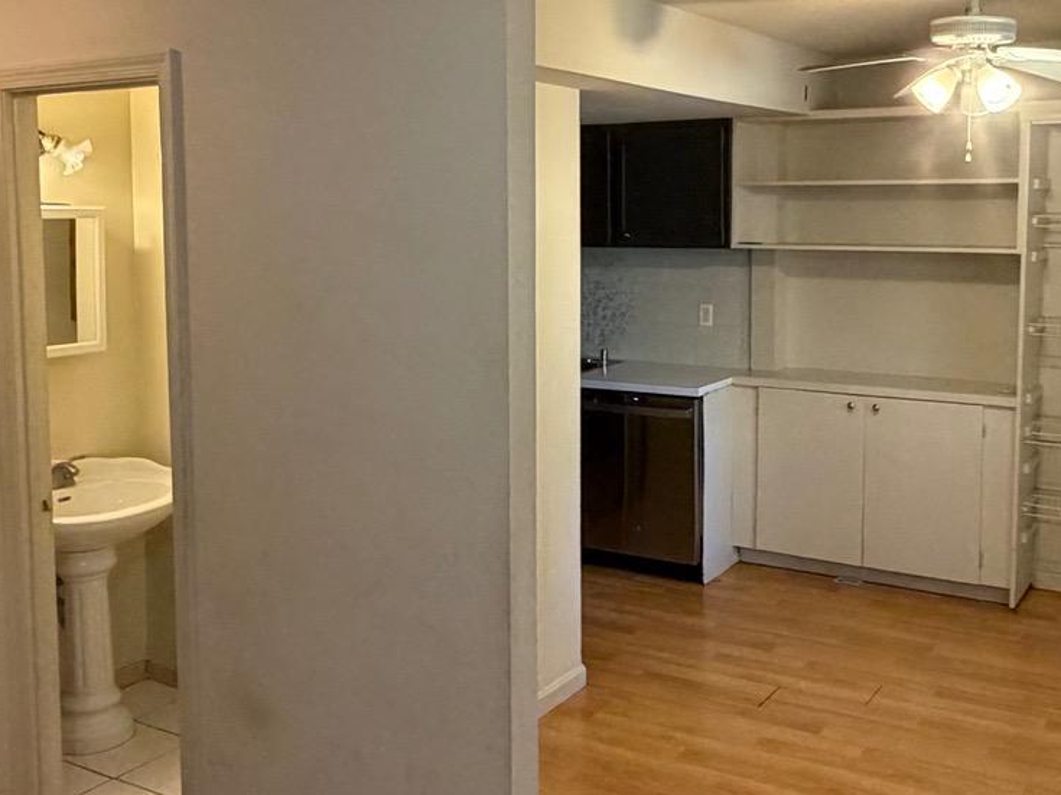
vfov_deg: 36.6
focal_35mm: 39
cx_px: 605
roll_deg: +0.1
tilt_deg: -4.8
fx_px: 1195
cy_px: 300
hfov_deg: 47.7
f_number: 2.2
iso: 400
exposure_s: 1/60
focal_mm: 2.22
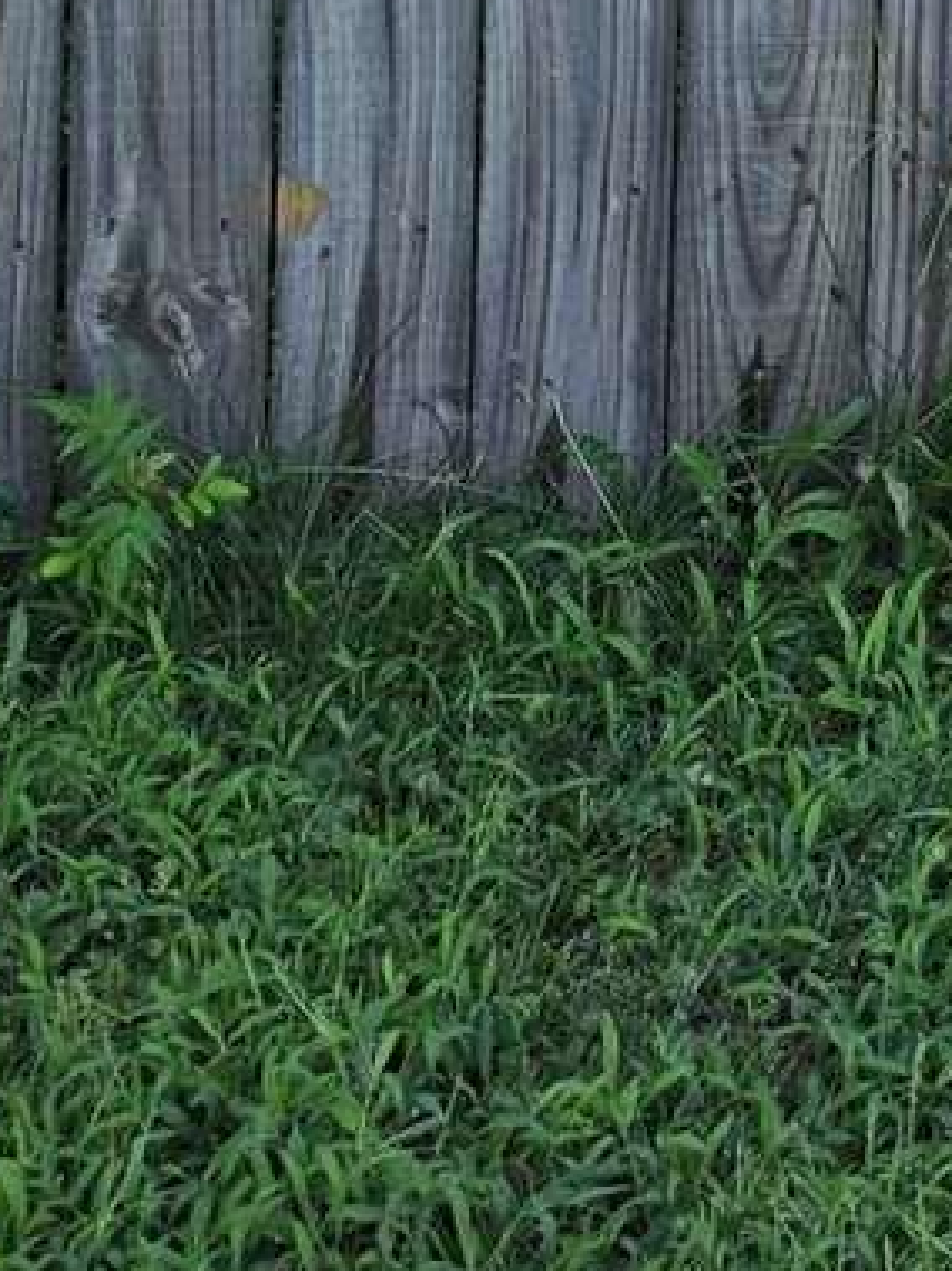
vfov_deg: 11.2
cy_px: -1985
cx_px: 2474
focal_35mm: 140
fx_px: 5137
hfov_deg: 9.2
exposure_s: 1/227
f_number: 1.4
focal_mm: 6.5
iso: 10
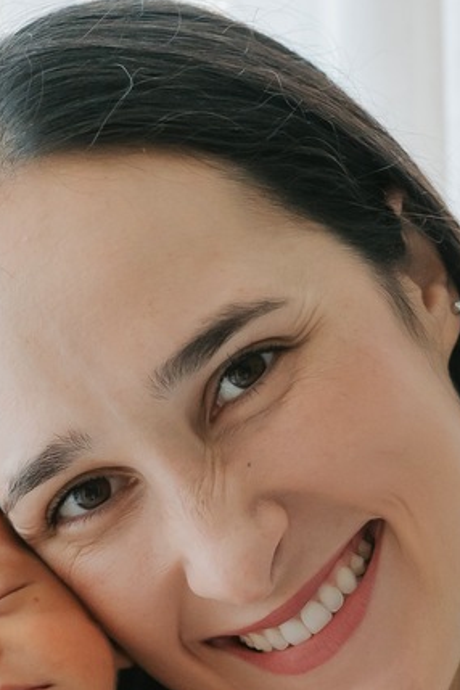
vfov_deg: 13.4
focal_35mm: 147
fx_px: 2817
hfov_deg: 9.3
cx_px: 233
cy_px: 902
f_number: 2.8
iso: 1000
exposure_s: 1/400
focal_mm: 35
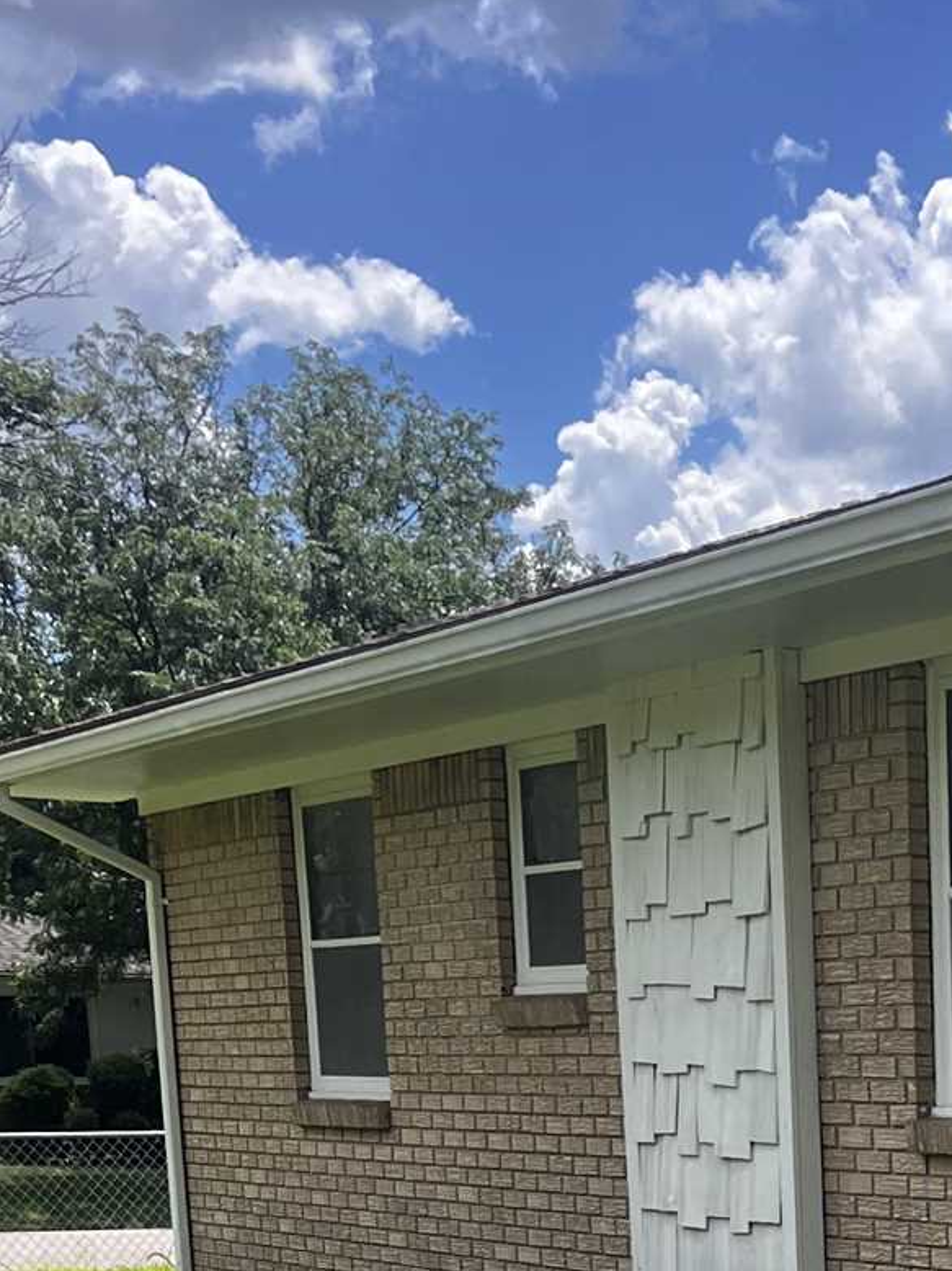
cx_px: 1226
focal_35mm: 77
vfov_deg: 22.6
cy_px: 1665
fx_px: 2825
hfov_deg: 17.9
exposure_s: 1/1776
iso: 50
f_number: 1.6
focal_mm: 5.1
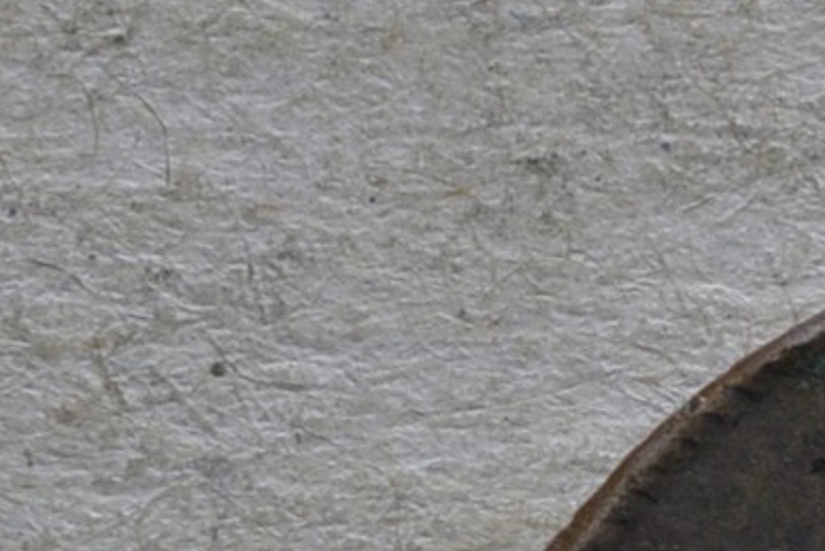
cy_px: 1132
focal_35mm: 523
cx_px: 2328
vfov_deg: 2.6
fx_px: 11993
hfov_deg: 3.8
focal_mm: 55
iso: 400
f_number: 14
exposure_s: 1/250
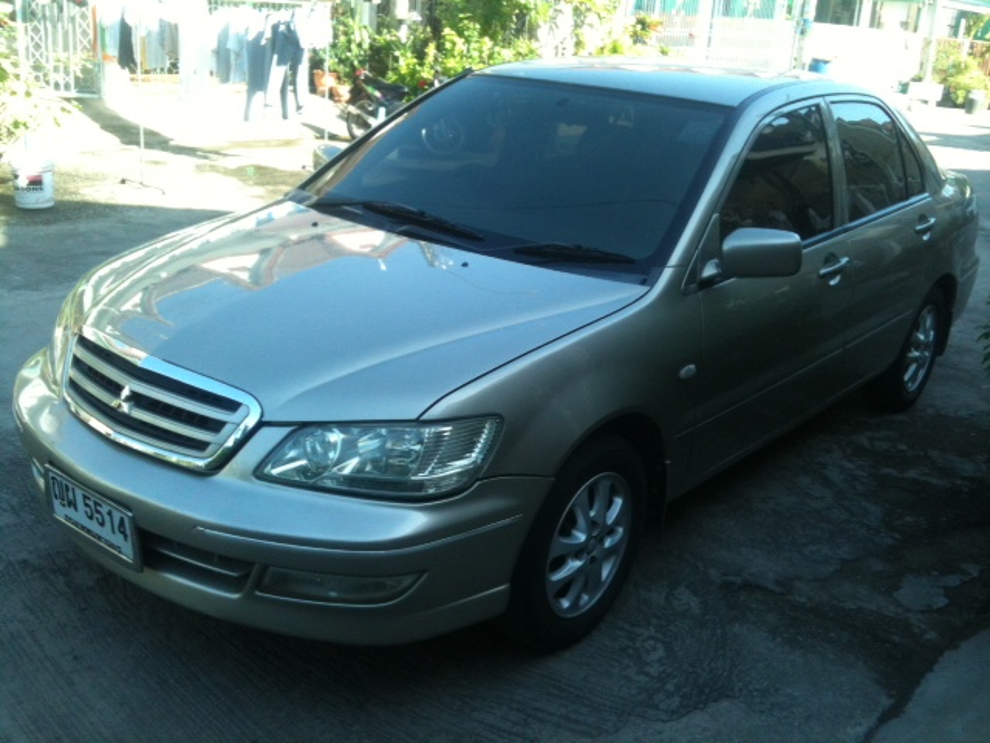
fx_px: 1001
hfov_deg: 52.6
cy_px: 372
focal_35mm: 35
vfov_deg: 40.7
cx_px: 495
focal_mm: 3.85
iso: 64
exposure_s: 1/197
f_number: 2.8
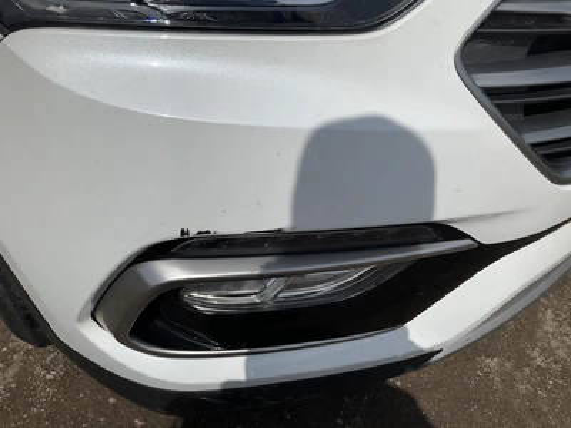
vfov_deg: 48.2
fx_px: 478
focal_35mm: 29
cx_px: 286
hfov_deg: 61.7
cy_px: 214
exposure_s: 1/6536
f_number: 1.8
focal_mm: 3
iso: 25
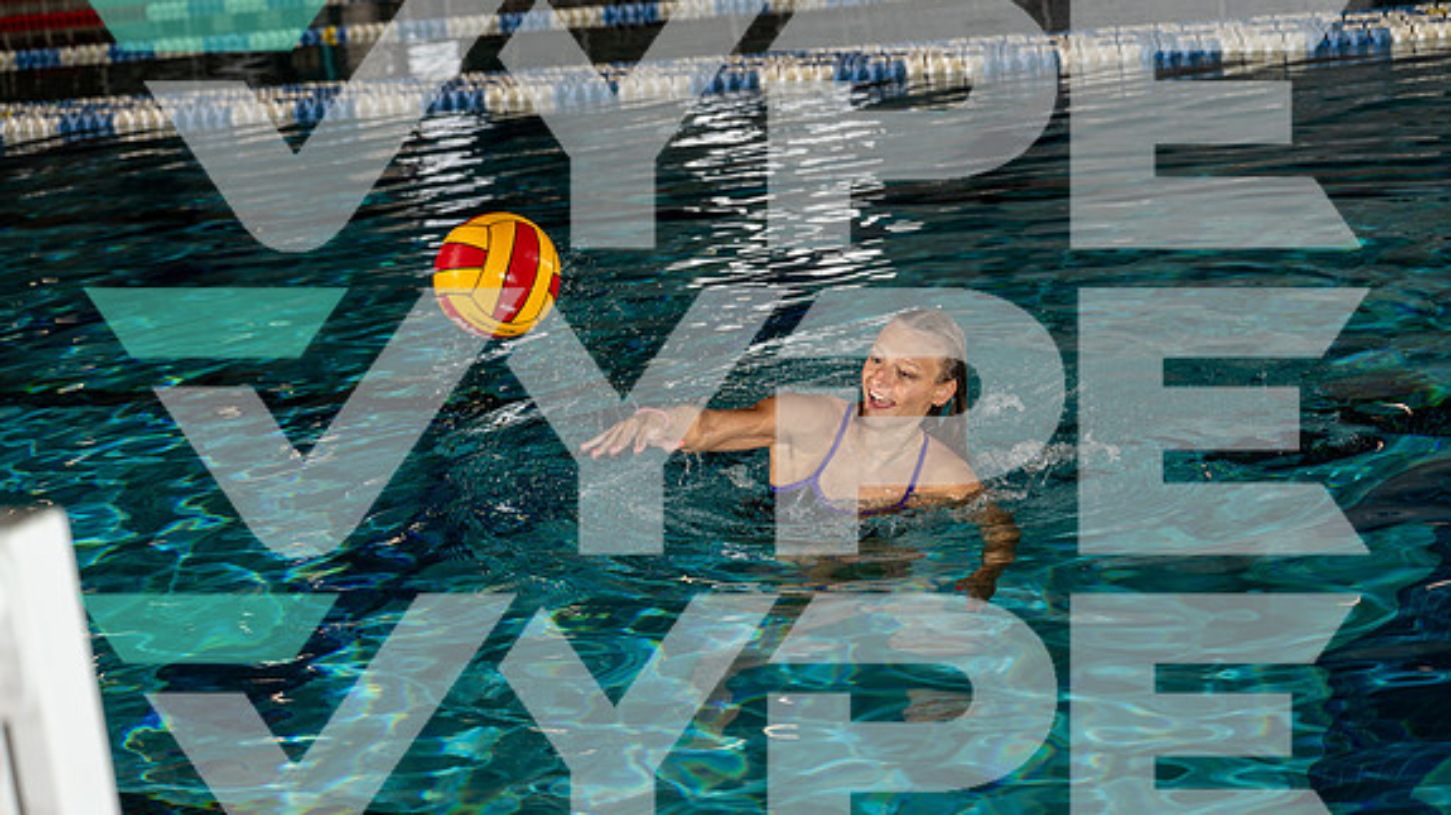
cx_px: 727
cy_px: 423
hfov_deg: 28.6
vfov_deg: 16.3
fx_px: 2846
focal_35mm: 74
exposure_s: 1/250
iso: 100
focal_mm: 70
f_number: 4
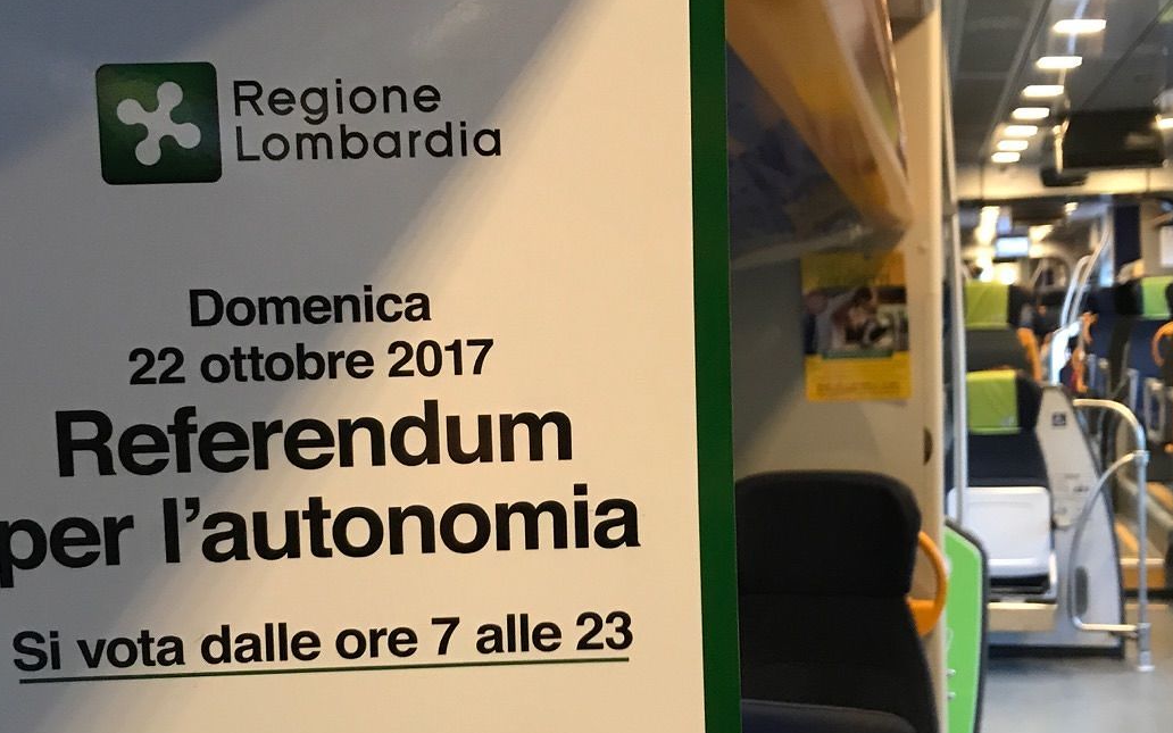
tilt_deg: -4.7
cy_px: 450
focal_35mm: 46
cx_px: 591
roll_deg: +1.2
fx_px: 1471
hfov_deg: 43.5
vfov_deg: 27.9
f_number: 1.8
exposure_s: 1/17
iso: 80
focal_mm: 3.99
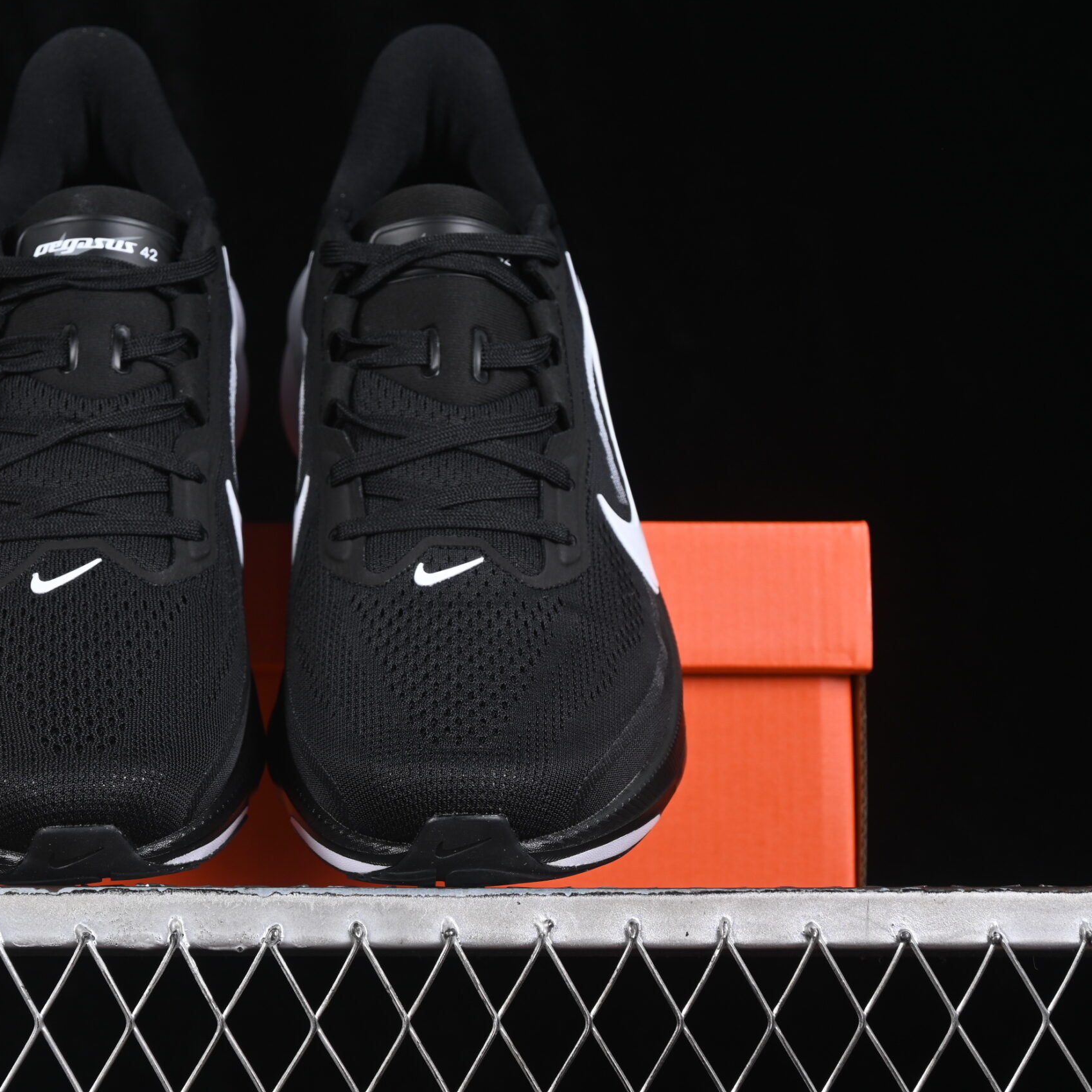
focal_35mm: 96
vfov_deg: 18.1
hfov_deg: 18.0
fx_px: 3426
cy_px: 546
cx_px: 294
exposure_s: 1/60
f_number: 6.3
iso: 160
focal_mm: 50
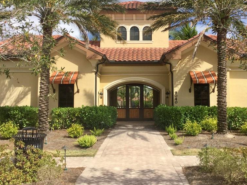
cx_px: 139
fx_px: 300
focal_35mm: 42
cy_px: 76
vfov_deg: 34.3
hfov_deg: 44.7
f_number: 2.4
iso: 25
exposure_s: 1/1631
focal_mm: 3.3
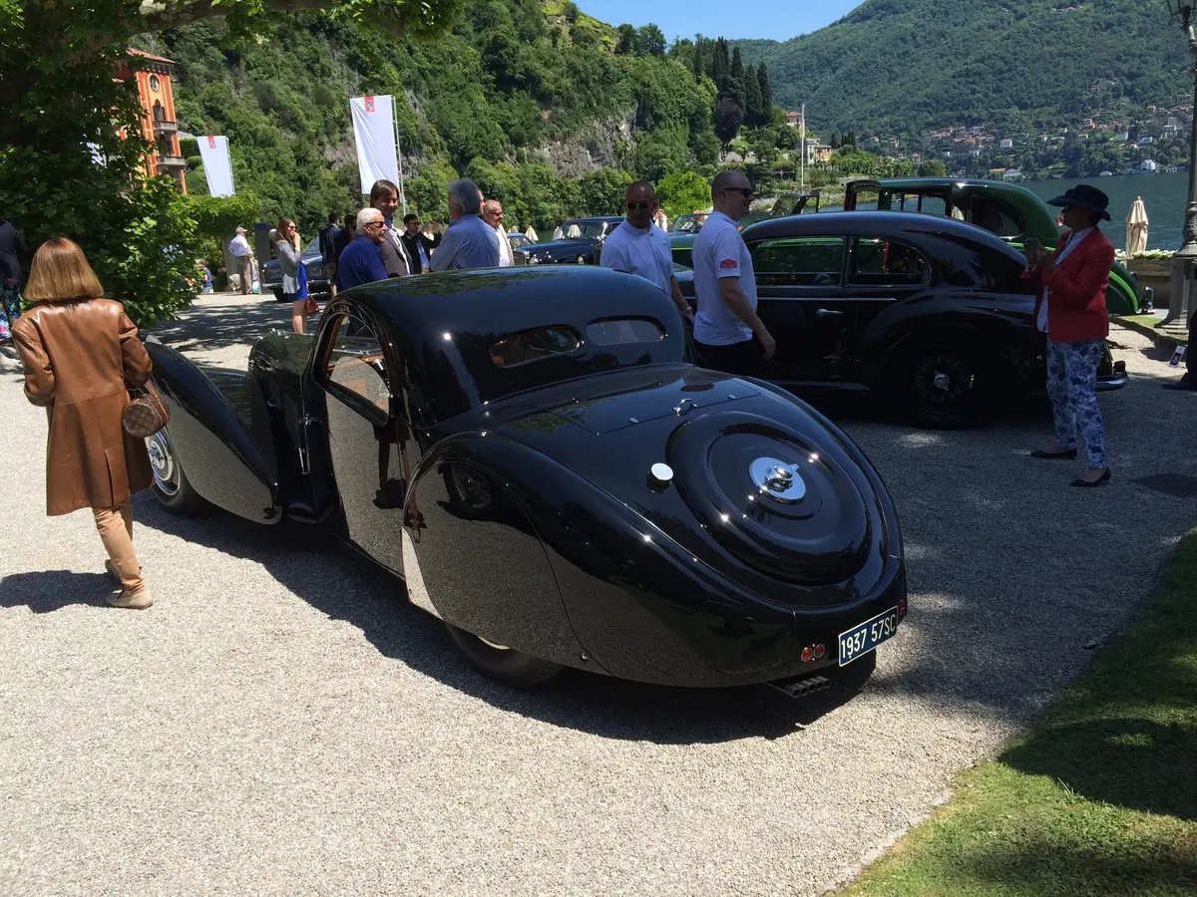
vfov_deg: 48.2
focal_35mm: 29
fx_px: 1003
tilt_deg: -13.7
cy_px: 448
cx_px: 598
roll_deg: +4.3
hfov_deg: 61.7
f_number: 2.2
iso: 32
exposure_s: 1/1520
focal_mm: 4.15
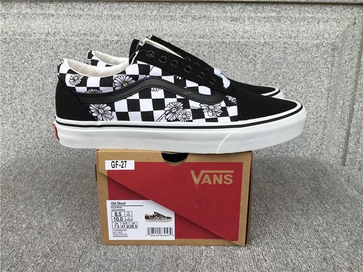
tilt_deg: -15.1
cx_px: 182
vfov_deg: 45.4
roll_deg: -0.4
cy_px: 136
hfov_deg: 58.4
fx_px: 325
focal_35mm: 31
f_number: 2.4
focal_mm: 3.3
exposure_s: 1/218
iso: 25
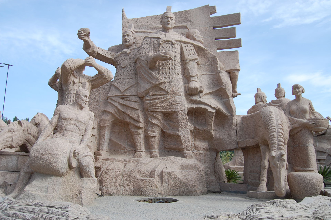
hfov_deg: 62.0
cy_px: 110
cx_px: 166
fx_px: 276
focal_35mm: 30
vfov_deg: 43.5
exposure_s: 1/160
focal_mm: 20
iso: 200
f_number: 6.3
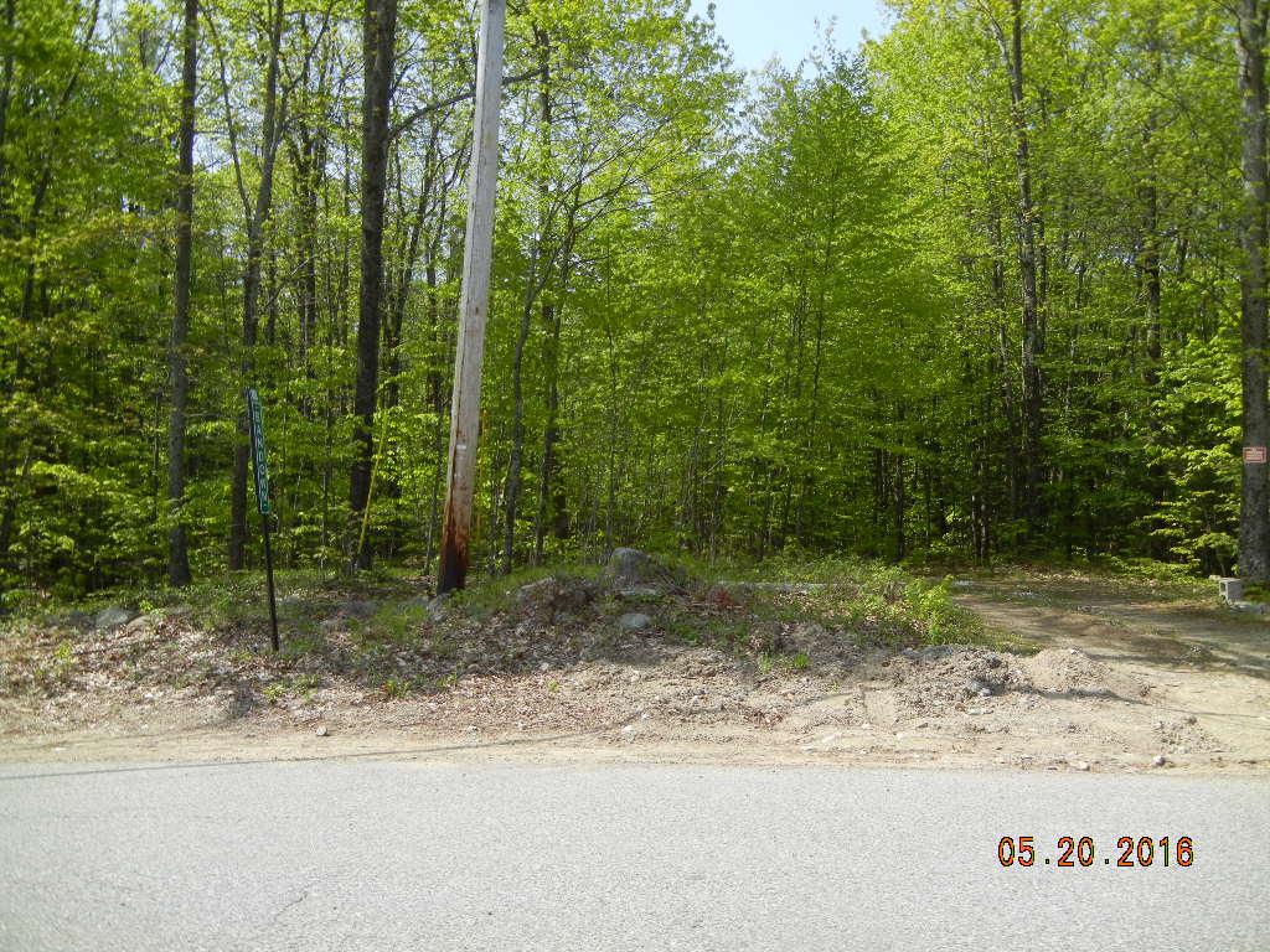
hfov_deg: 60.0
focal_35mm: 30
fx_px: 1101
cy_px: 476
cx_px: 635
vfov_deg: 46.8
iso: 160
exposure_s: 1/833
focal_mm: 5.4
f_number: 3.5
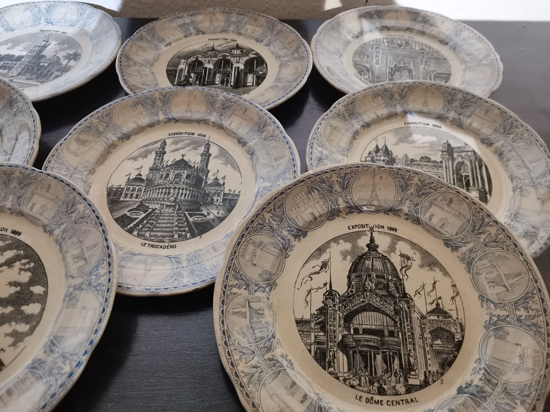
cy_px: 206
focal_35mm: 26
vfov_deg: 53.1
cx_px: 275
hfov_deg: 67.3
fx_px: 413
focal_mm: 4.75
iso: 800
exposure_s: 1/18
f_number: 1.8
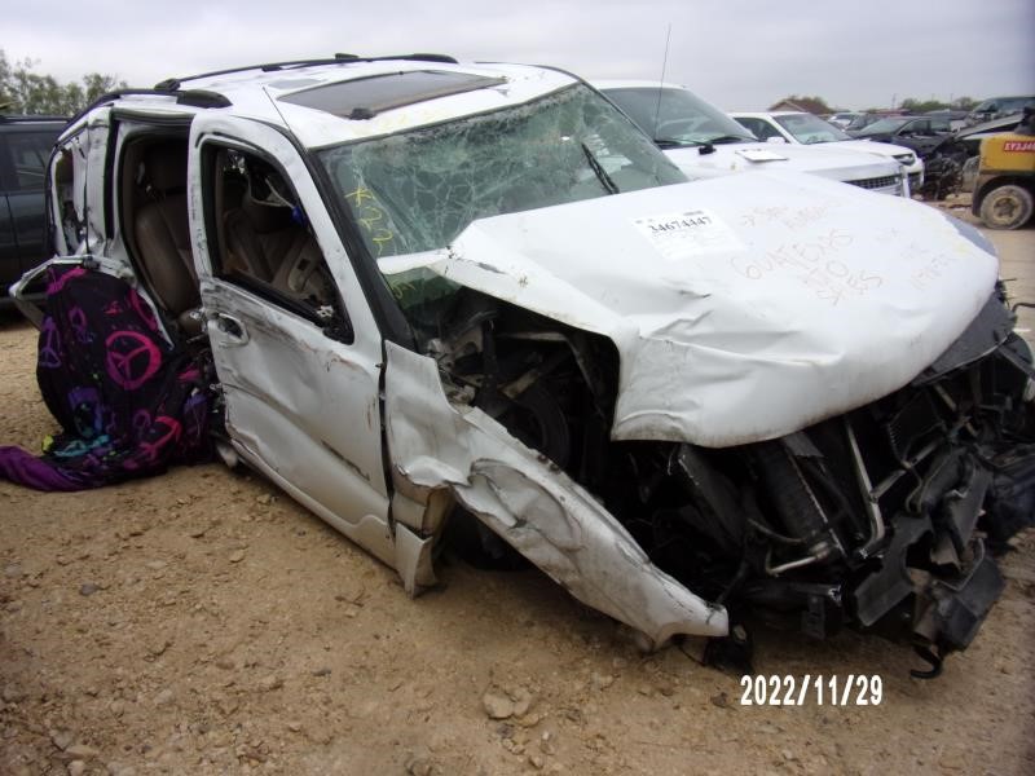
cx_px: 518
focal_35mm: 24
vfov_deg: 56.8
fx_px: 718
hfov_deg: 71.6
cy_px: 388
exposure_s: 1/320
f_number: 3.3
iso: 80
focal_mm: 4.3
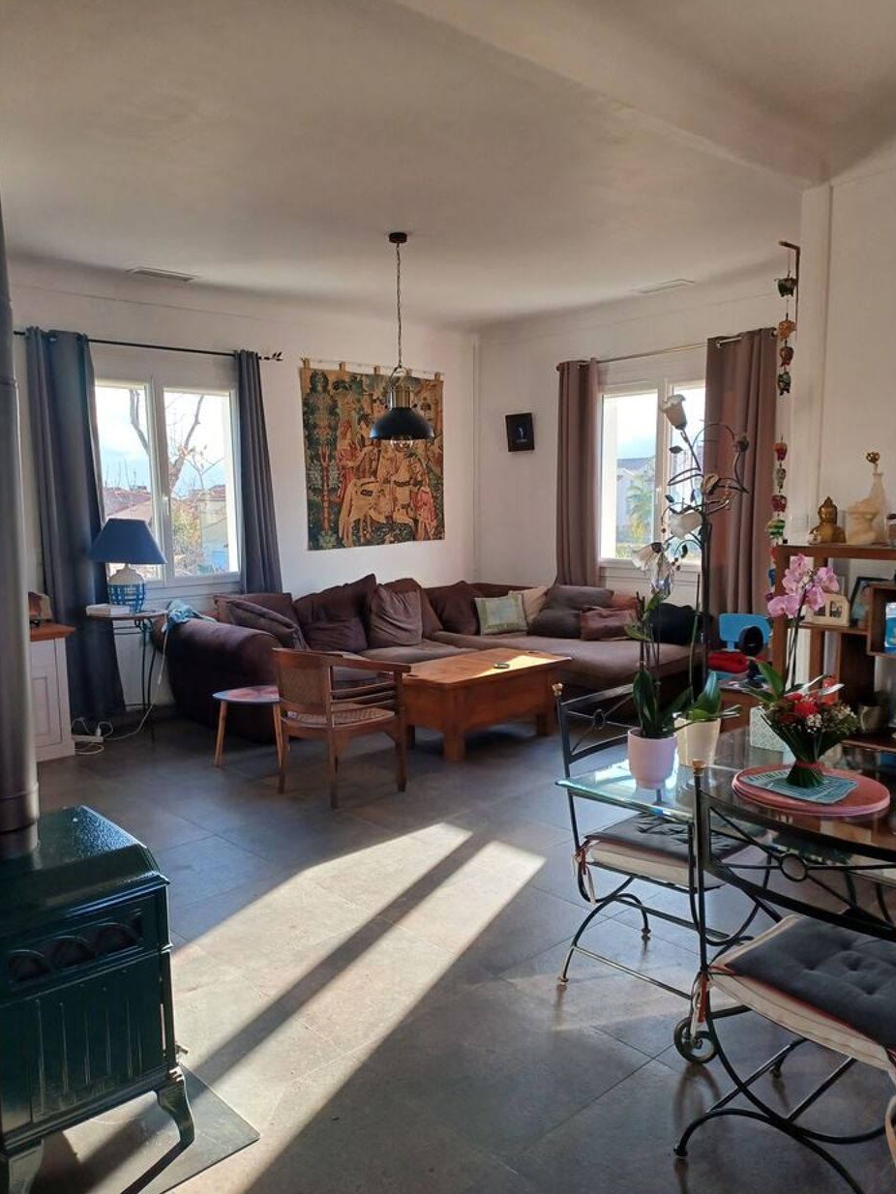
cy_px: 635
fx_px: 932
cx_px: 434
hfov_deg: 51.4
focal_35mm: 27
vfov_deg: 65.3
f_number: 1.8
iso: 64
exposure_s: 1/50
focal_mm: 4.6
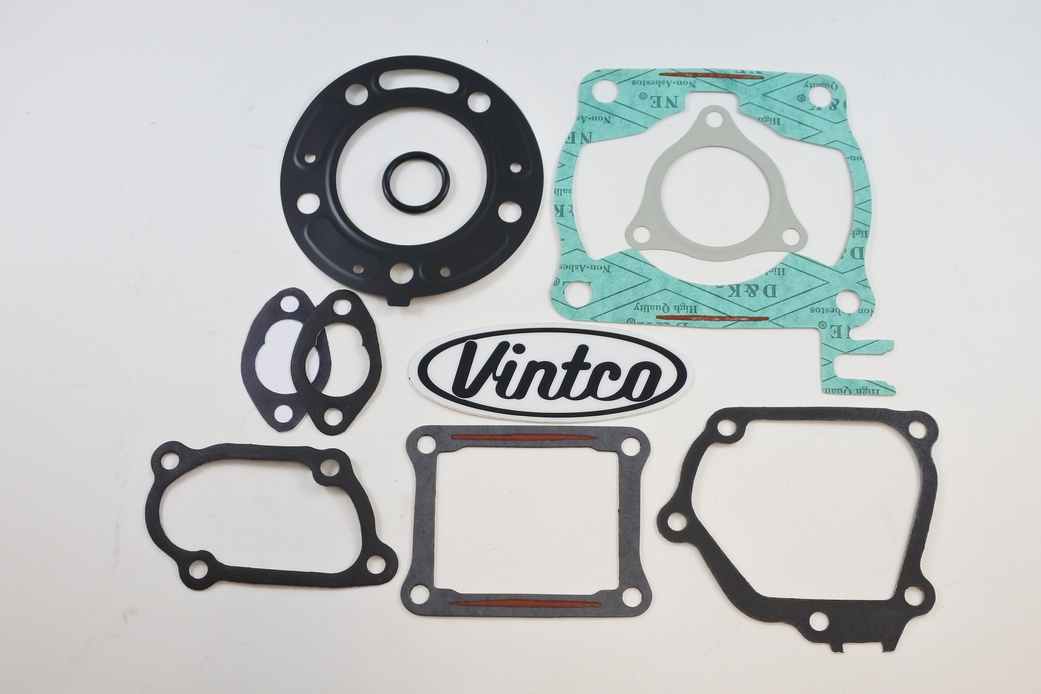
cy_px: 347
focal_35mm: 36
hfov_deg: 53.1
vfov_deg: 36.9
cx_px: 520
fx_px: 1041
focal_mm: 13.4
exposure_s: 1/160
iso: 400
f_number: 4
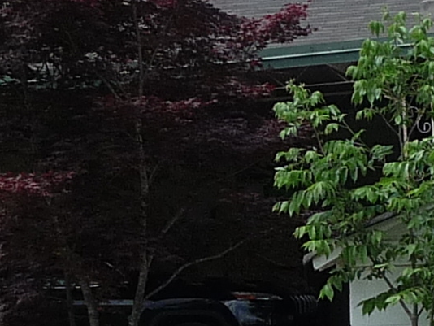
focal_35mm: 184
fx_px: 2308
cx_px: 530
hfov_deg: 10.6
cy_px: 325
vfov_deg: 8.0
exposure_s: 1/500
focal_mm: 5
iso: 100
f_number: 3.4
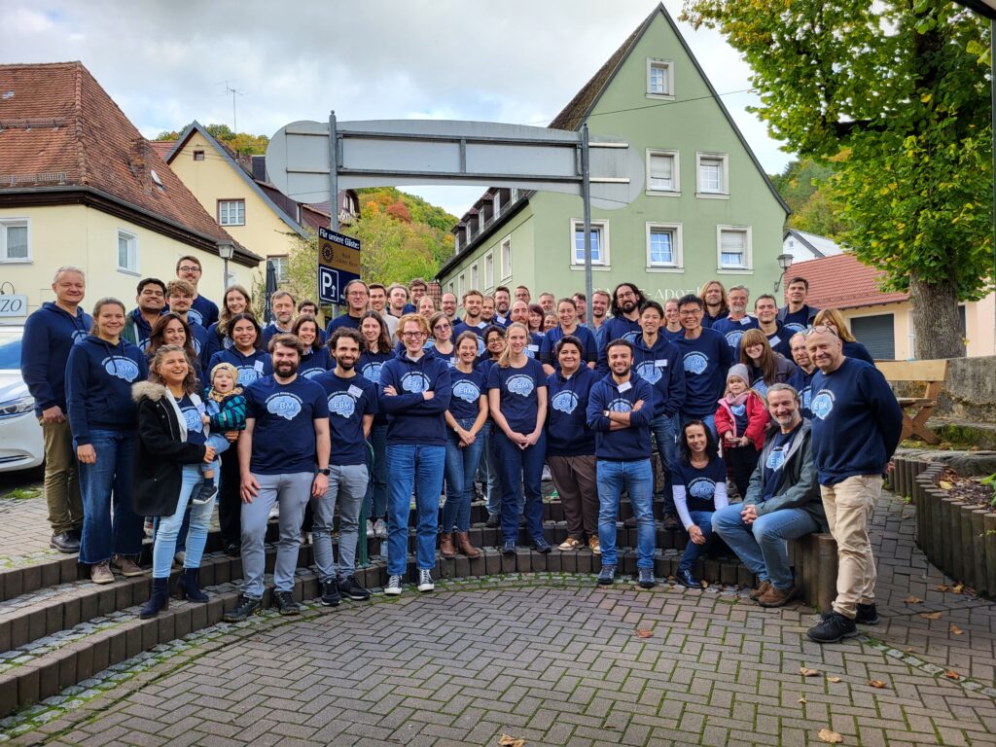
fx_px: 748
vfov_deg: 53.1
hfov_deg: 67.3
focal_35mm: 26
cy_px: 374
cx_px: 498
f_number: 1.8
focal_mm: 5.4
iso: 40
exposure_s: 1/222
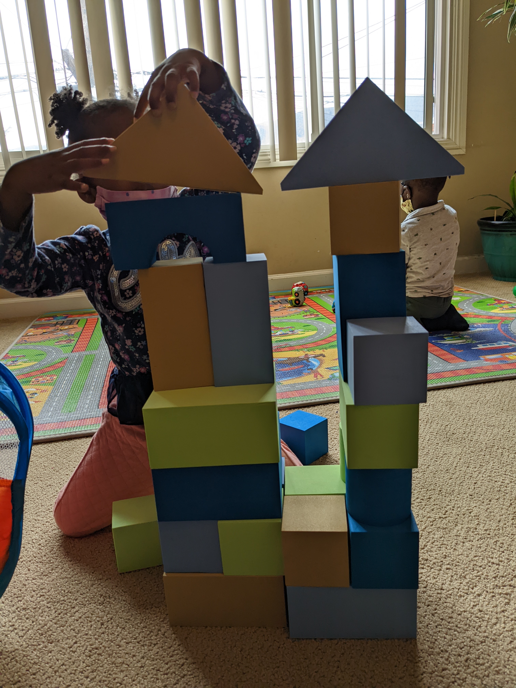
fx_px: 537
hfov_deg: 51.4
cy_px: 344
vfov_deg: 65.3
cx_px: 258
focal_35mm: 27
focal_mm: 4.38
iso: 44
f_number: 1.73
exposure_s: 1/120
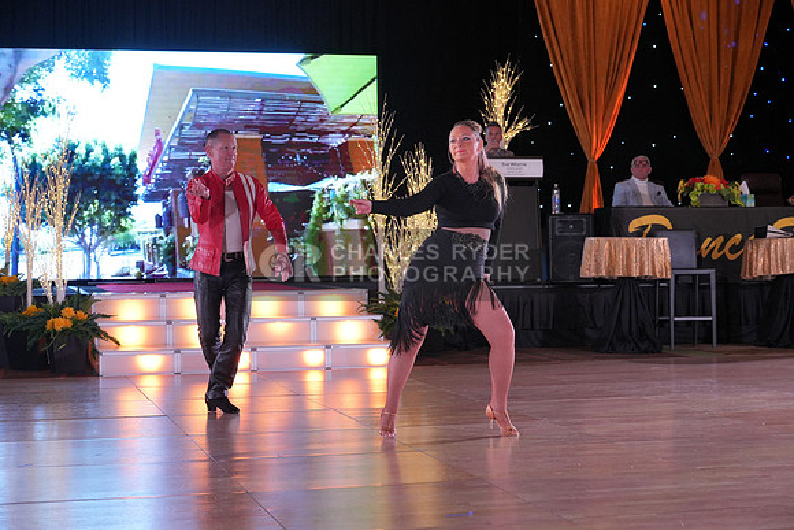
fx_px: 1500
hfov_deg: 29.6
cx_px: 397
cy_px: 265
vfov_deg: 20.0
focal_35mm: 68
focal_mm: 68
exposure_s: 1/400
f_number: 4.5
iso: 2000
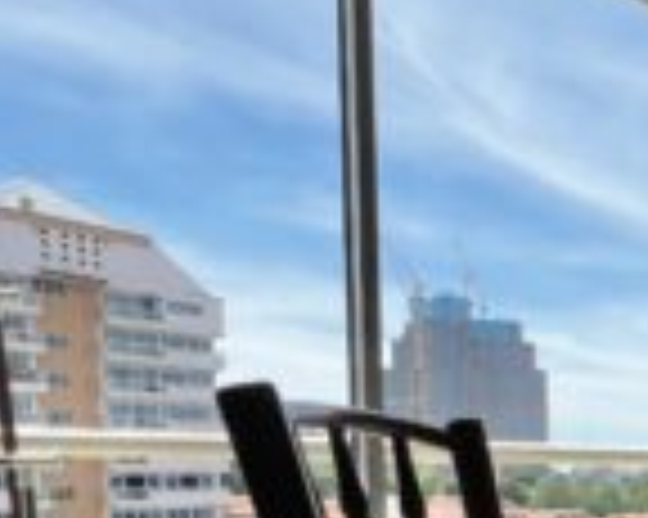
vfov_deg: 30.5
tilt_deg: -3.0
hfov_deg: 28.0
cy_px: 545
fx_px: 862
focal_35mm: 45
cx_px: 968
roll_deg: -0.5
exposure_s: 1/903
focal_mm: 1.57
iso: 32
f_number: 1.8
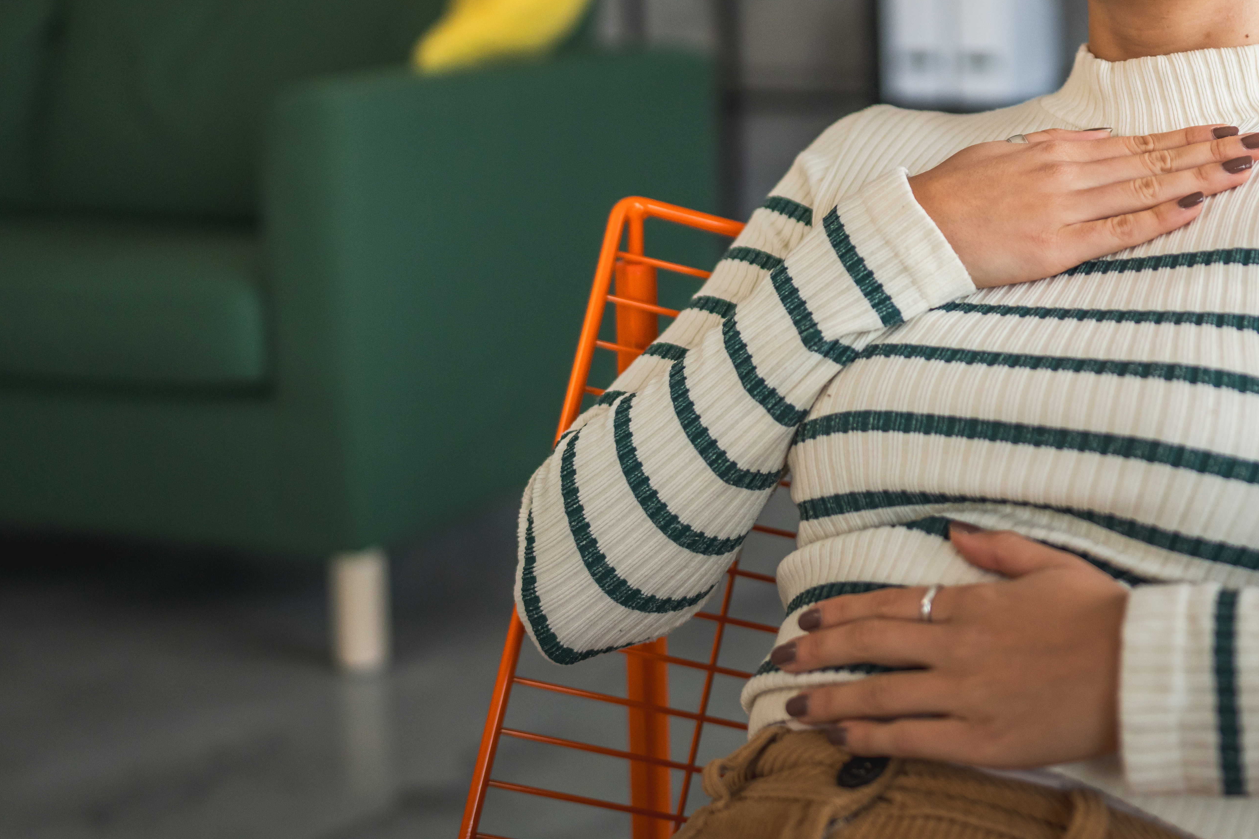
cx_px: 998
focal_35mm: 65
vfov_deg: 20.6
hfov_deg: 30.3
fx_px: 2273
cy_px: 109
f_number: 1.6
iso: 800
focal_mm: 35
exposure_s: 1/800
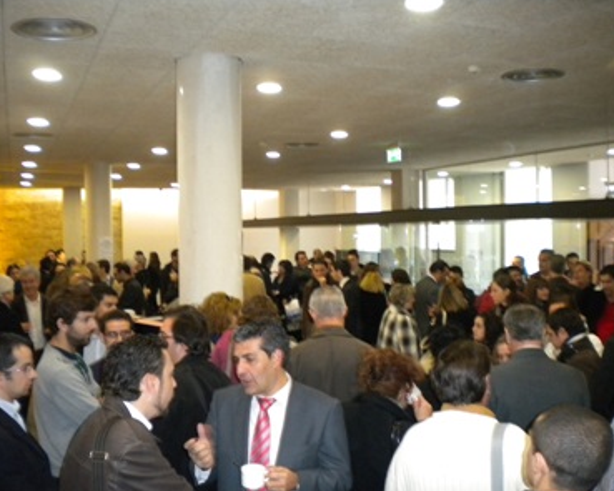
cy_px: 248
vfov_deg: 40.1
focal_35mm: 37
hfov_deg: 49.1
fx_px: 672
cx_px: 305
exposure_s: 1/30.7
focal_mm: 6.3
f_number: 3.1
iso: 400
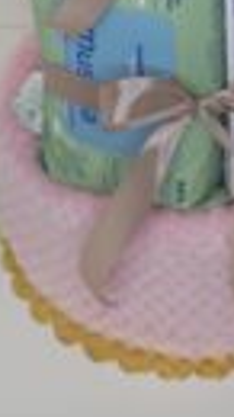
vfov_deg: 23.7
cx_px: 215
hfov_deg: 15.5
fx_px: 850
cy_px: -151
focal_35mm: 77
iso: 100
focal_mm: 5.54
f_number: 1.8
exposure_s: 1/100
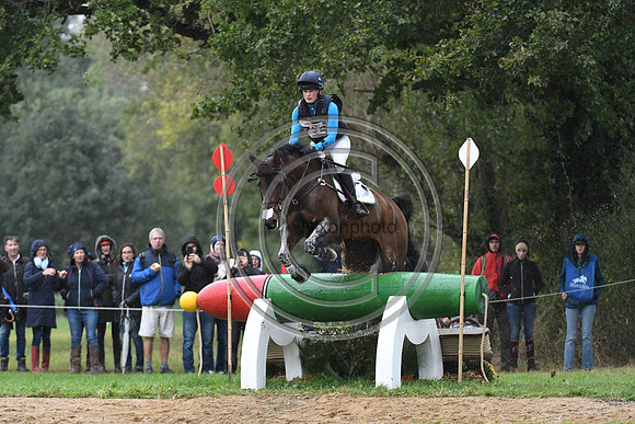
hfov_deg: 5.7
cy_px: 212
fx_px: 6351
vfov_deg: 3.8
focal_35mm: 360
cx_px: 318
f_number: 4.5
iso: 2000
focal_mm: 240
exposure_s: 1/1250
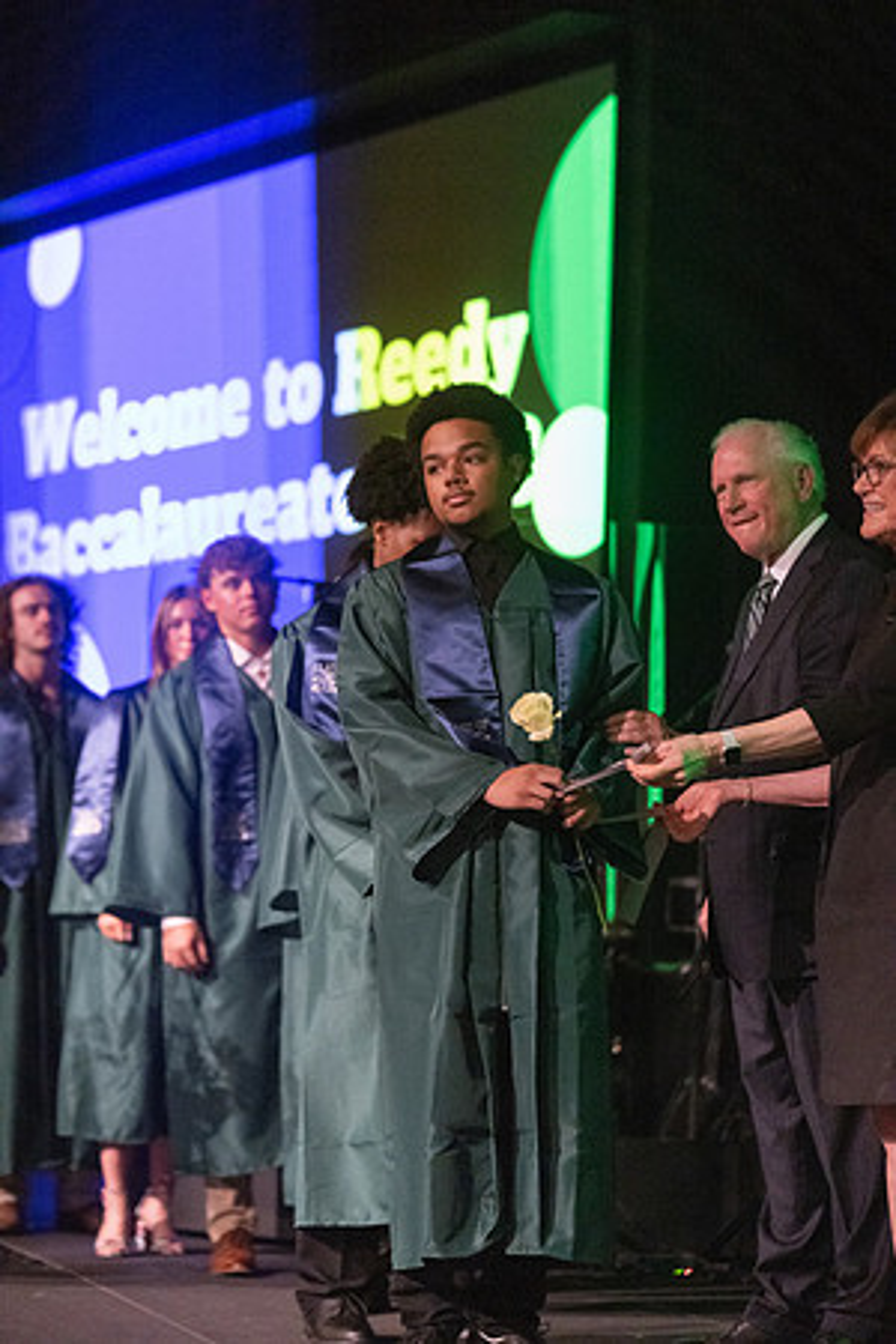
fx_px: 3584
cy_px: 672
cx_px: 448
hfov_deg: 14.3
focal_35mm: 96
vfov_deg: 21.2
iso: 16000
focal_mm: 96
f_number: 2.8
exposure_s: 1/1000
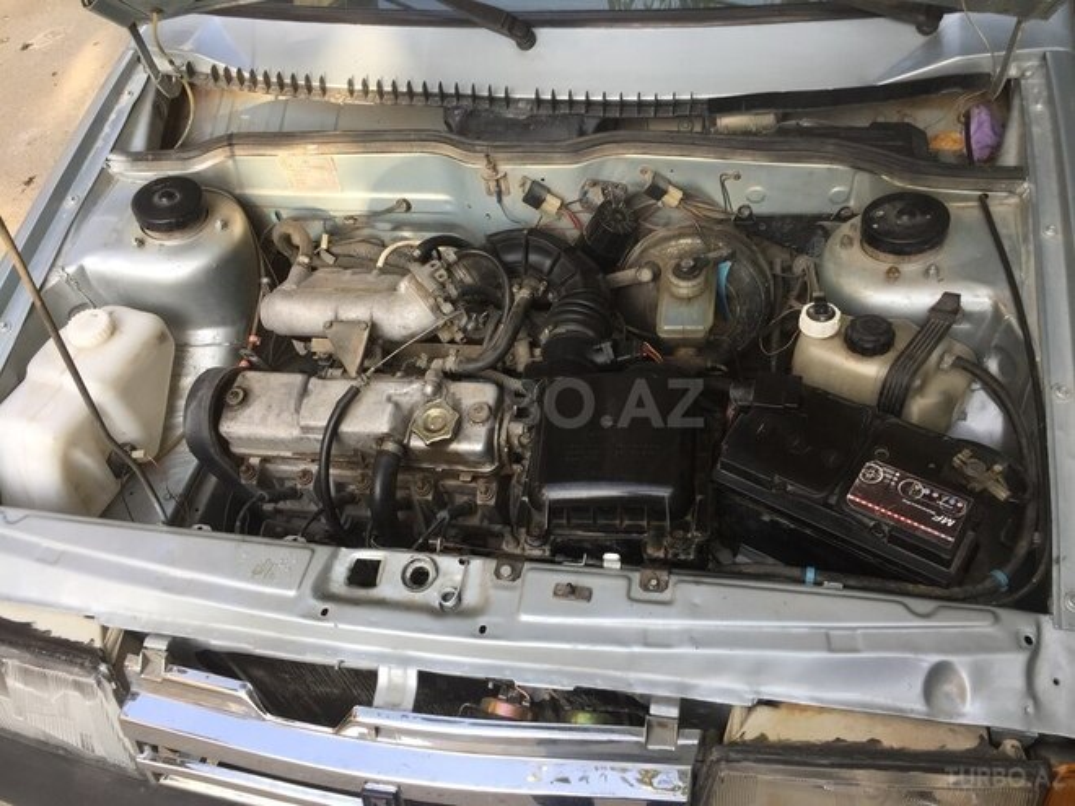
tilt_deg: -49.8
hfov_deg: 61.7
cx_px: 538
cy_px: 403
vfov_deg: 48.2
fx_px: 901
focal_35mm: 29
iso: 32
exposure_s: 1/201
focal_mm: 4.15
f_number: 2.2
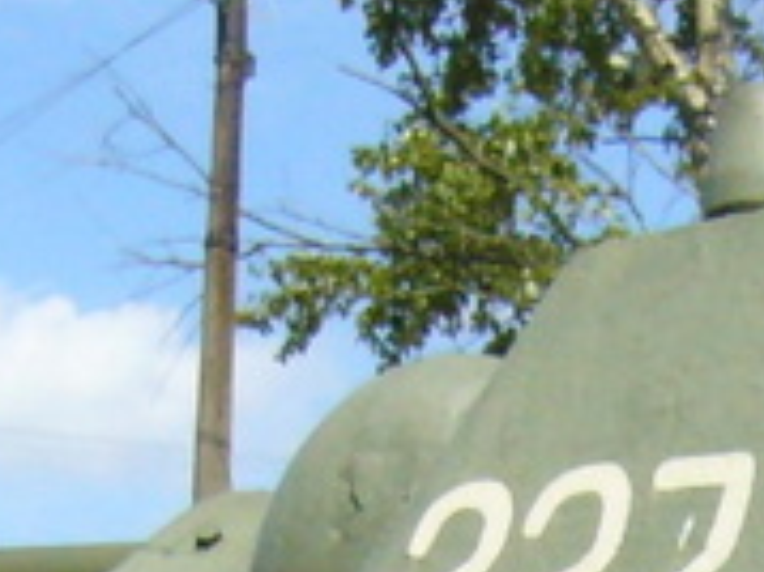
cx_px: 679
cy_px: 1212
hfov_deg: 12.7
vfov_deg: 8.9
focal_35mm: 155
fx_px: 3419
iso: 400
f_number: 8
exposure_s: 1/1300
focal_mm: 5.8
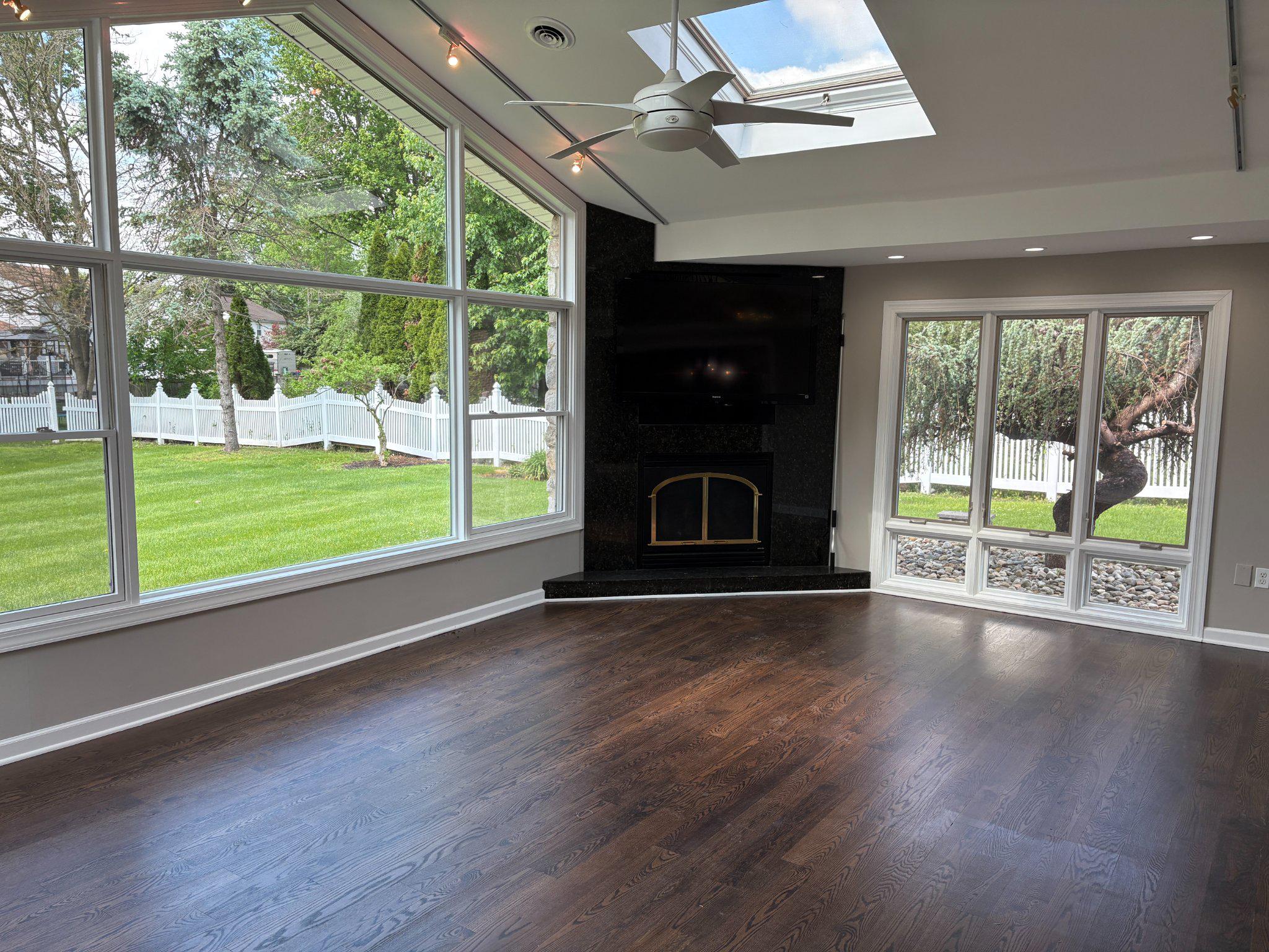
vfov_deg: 53.1
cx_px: 634
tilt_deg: -6.0
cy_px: 476
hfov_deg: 67.3
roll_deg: -0.5
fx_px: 953
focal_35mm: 26
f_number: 1.6
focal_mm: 5.96
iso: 50
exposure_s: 1/266
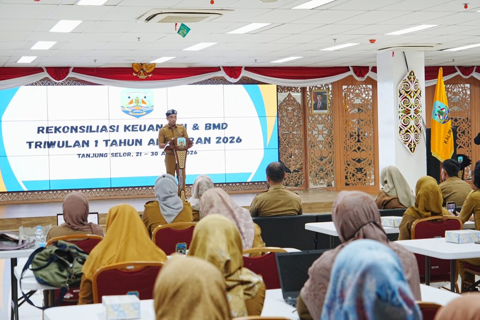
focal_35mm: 65
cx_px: 240
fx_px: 867
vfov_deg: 20.9
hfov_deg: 31.0
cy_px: 160
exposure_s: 1/100
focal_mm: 65
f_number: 5.6
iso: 2500
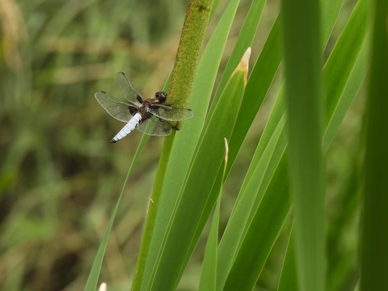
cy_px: 146
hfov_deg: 2.3
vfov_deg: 1.7
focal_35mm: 850
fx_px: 9527
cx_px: 194
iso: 100
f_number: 6.3
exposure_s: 1/160
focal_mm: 152
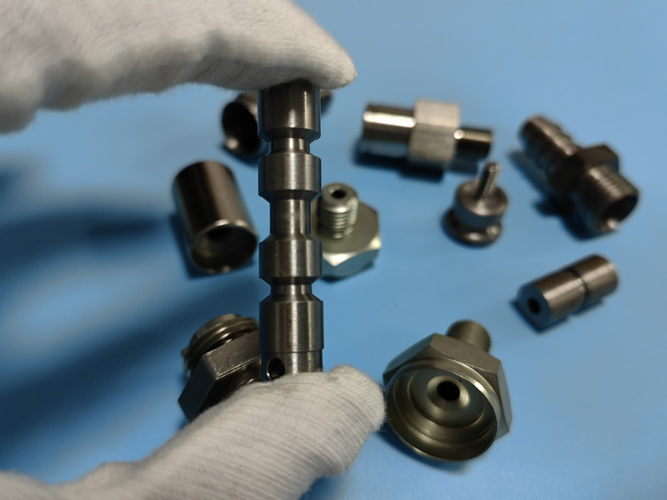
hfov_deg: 65.3
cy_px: 250
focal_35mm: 27
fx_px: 520
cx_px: 334
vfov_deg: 51.4
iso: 400
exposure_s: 1/120
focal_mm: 5.54
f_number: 1.8
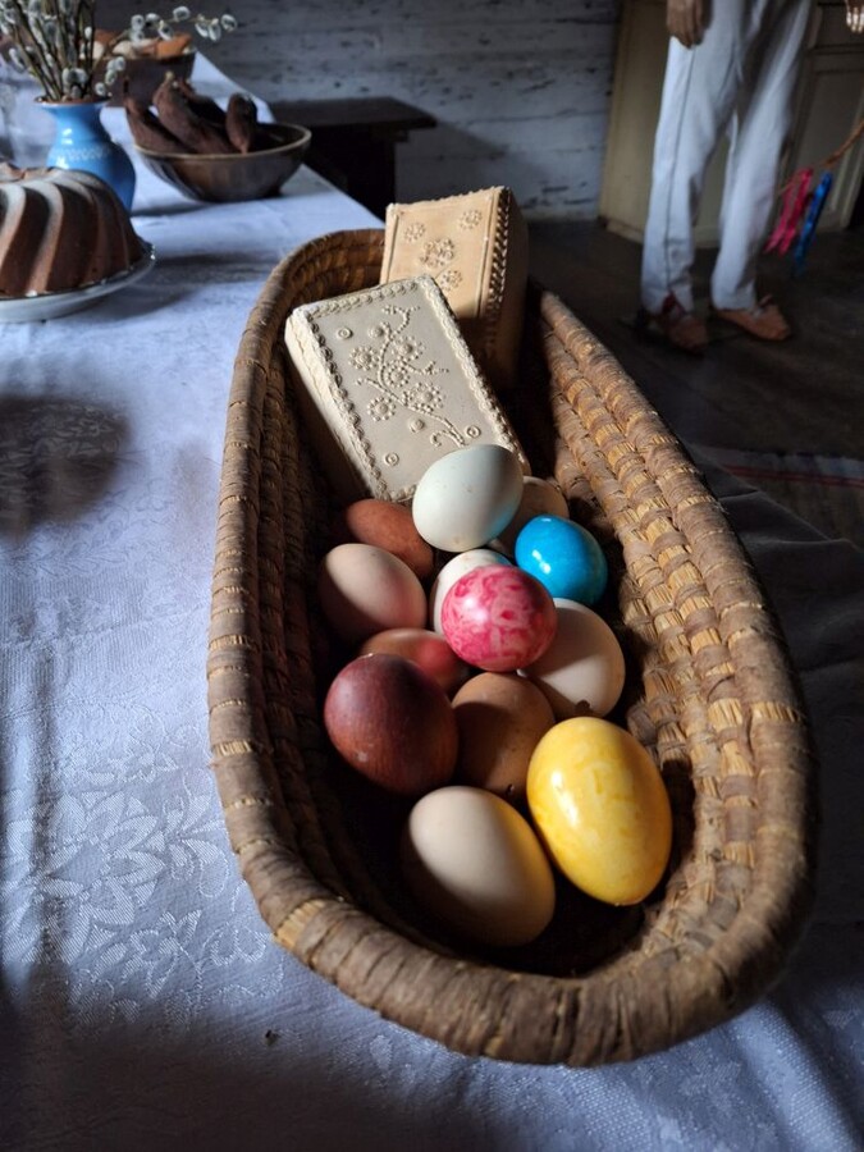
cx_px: 432
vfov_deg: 73.9
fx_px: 765
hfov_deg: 58.9
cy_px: 576
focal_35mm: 23
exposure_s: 1/20
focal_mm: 5.54
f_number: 1.8
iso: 400
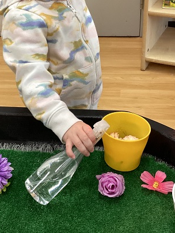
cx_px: 82
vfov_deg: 36.8
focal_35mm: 51
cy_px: 66
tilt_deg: -32.1
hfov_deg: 28.6
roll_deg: +2.7
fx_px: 344
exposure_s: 1/60
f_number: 2.4
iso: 250
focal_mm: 3.3
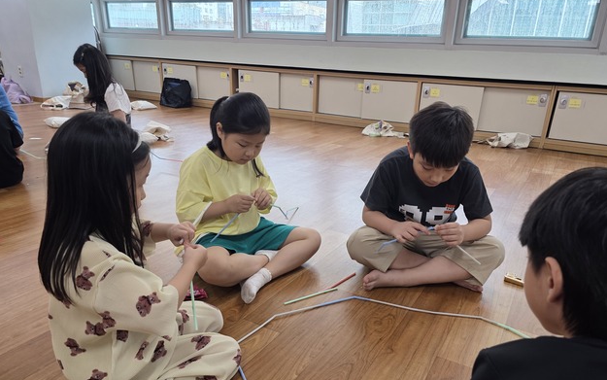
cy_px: 236
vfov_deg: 47.2
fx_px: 430
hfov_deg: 70.3
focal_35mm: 26
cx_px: 322
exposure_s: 1/120
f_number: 1.7
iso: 125
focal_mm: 6.3
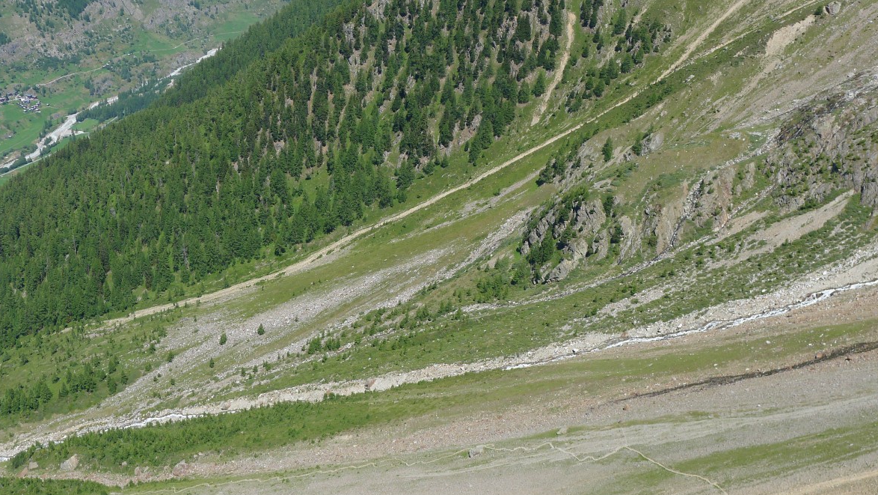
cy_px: 276
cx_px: 440
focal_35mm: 46
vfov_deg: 26.0
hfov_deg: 44.6
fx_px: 1071
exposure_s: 1/640
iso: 80
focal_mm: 9.2
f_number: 4
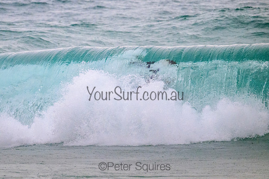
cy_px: 64
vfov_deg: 1.8
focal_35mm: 769
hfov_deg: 2.7
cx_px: 97
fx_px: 5750
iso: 7200
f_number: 11
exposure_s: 1/2000
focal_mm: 600
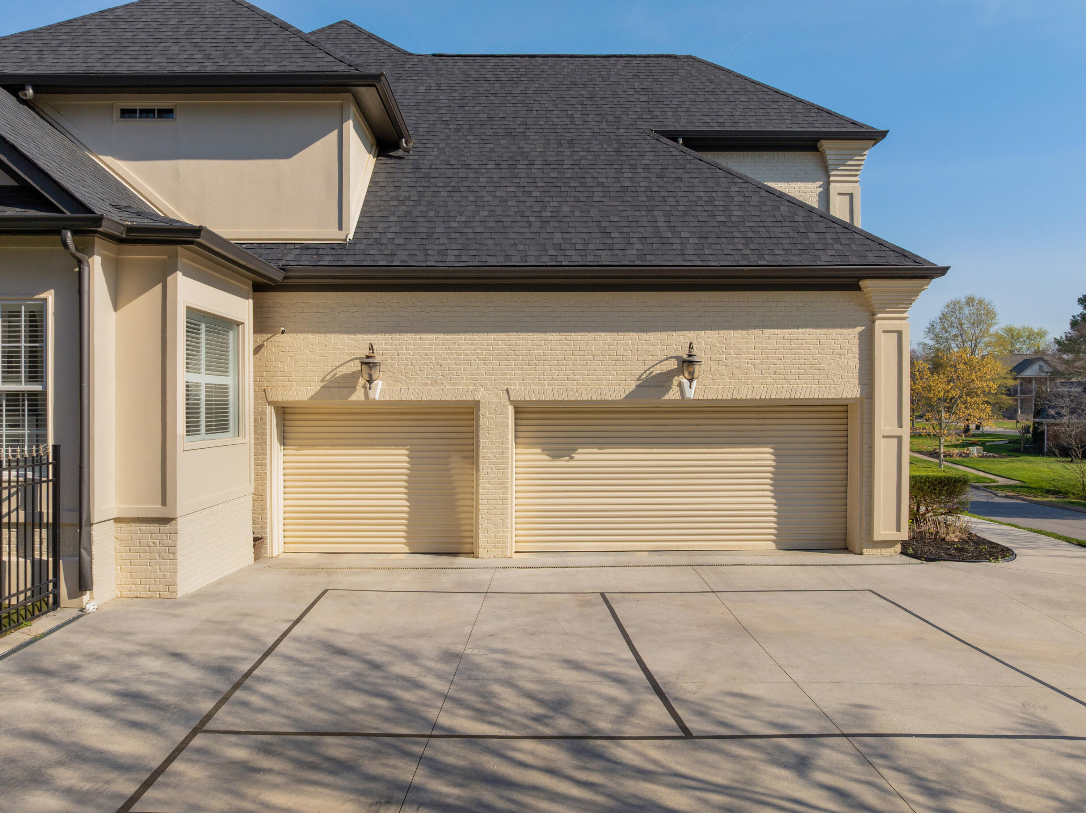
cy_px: 406
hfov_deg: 71.6
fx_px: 753
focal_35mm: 24
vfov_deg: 56.8
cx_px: 543
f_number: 7.1
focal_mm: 12.29
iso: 100
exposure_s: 1/400
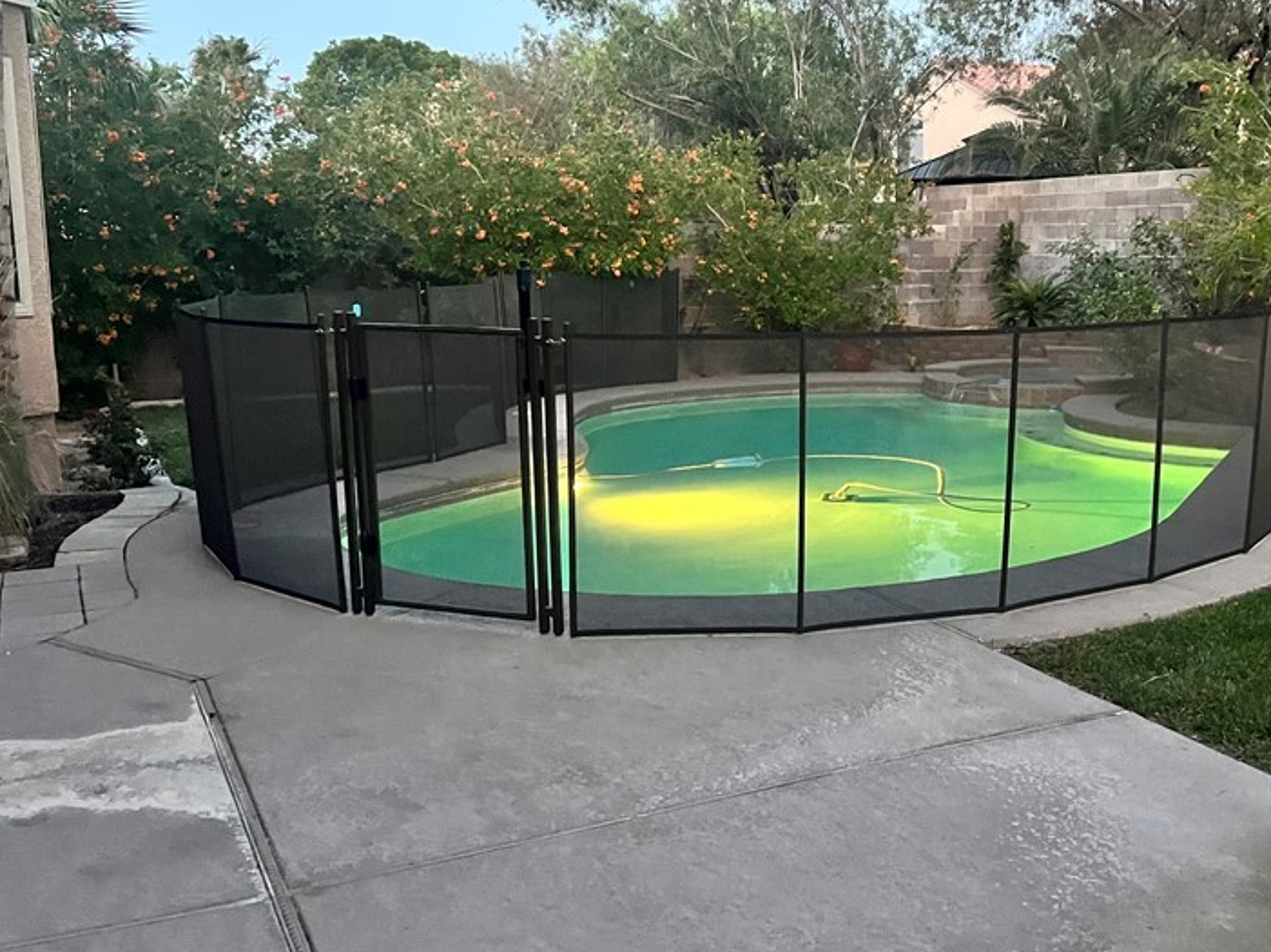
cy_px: 439
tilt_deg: -6.8
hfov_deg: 48.2
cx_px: 849
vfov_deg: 37.7
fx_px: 1395
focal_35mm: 38
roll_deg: -0.1
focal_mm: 5.7
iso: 640
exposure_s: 1/30
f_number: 1.5
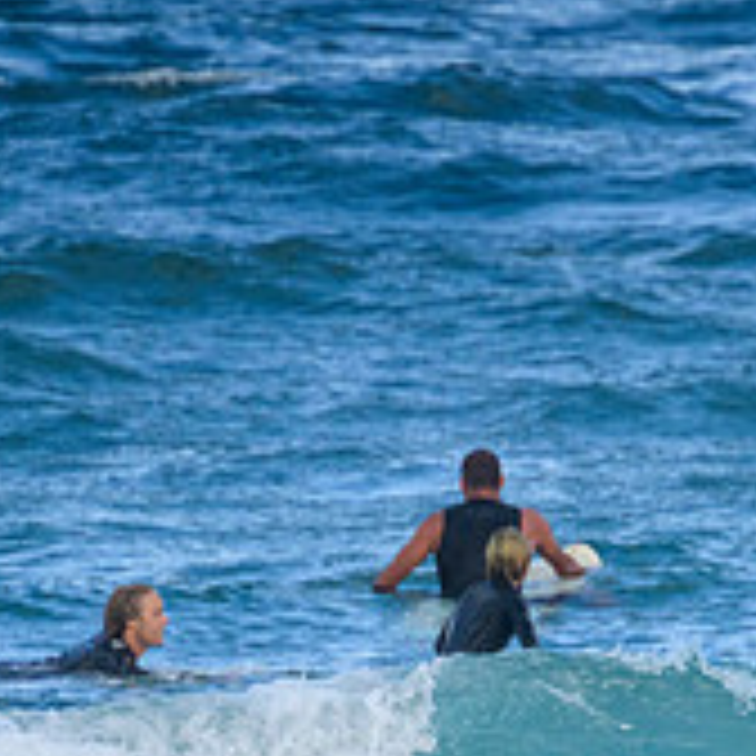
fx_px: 57967
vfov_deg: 0.7
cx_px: 630
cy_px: 803
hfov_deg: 0.7
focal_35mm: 2346
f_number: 11
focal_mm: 800
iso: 1800
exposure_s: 1/1600
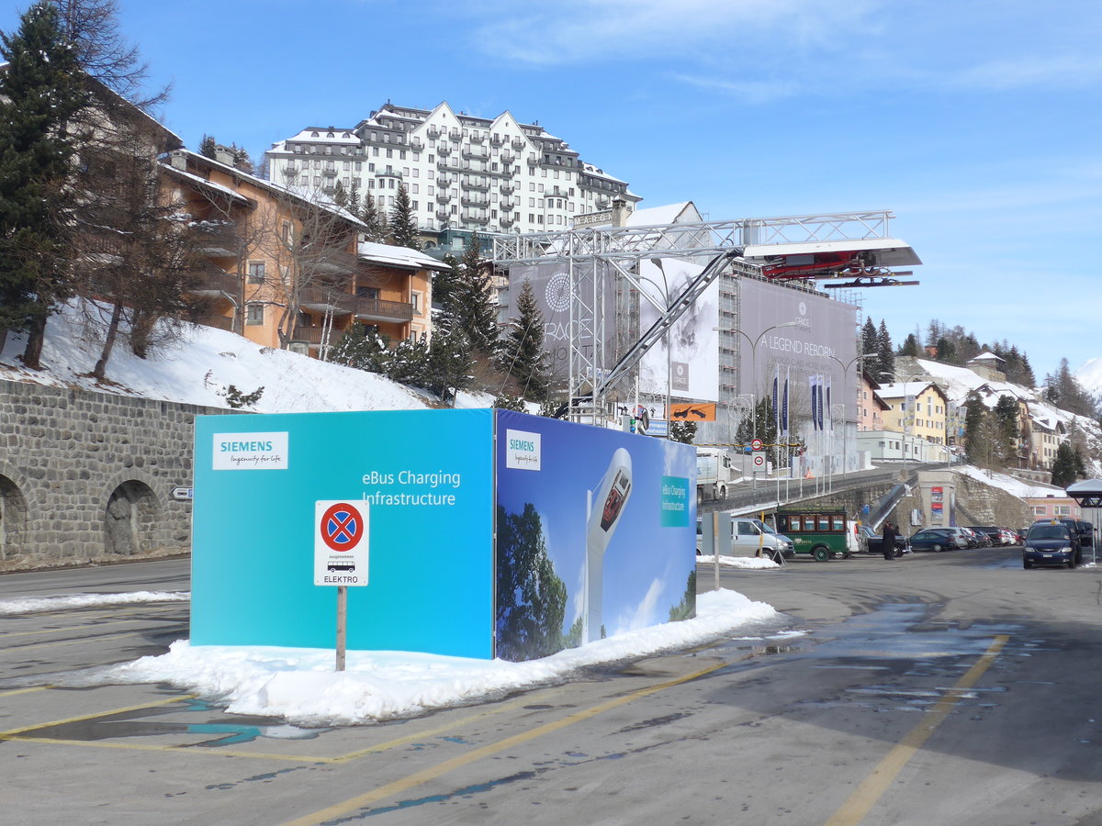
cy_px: 413
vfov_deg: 31.5
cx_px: 551
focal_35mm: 46
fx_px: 1464
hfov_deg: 41.2
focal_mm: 9.5
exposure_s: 1/1600
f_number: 3
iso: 80
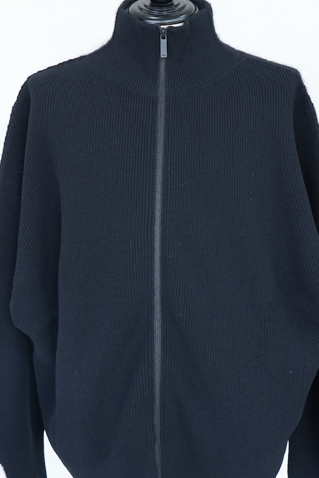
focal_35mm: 79
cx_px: 156
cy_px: 250
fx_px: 1049
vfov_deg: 25.7
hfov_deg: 17.3
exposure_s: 1/25
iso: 1250
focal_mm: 50
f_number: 8
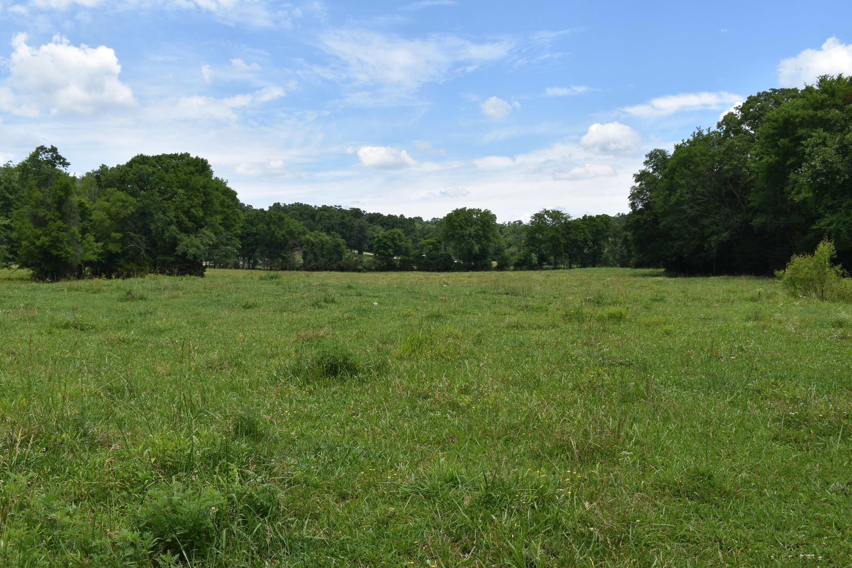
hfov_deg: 51.9
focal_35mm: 37
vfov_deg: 35.9
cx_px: 417
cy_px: 285
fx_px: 876
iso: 110
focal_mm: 24
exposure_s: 1/250
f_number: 8
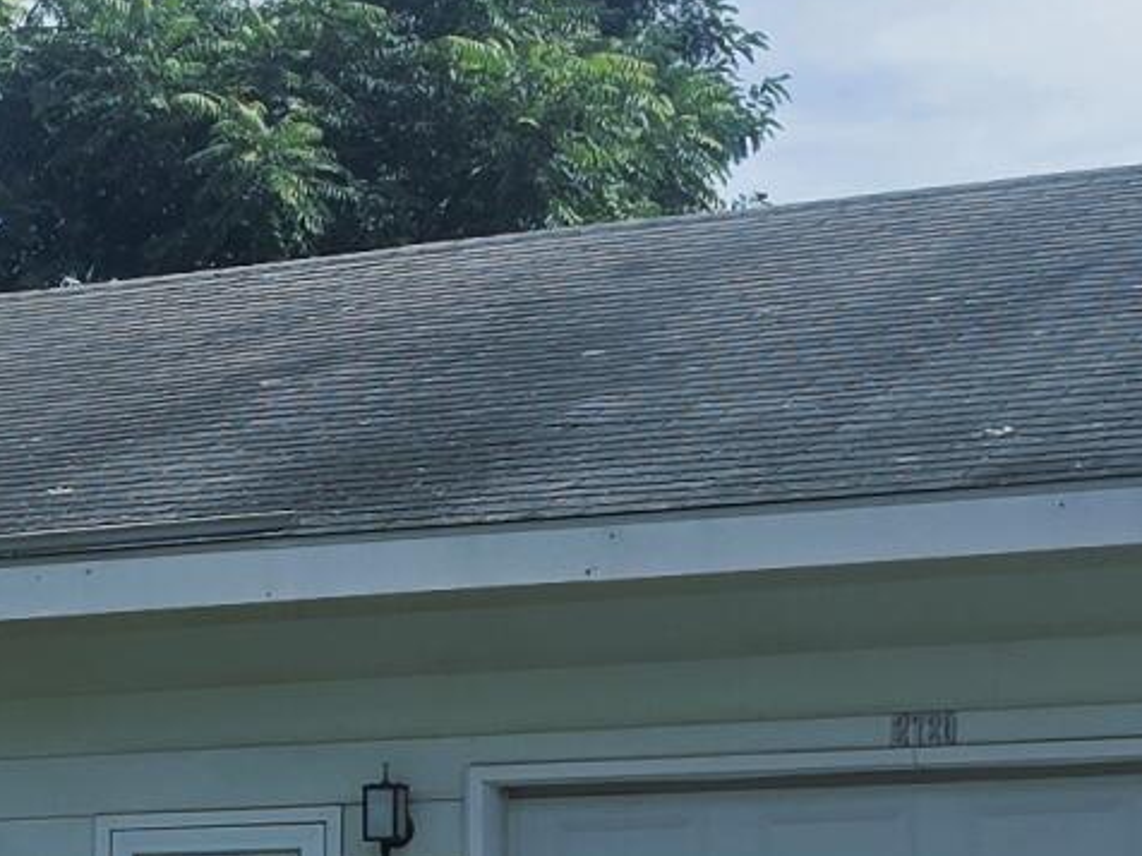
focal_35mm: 145
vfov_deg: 10.0
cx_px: -441
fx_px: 4784
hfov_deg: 13.0
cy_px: 1093
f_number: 1.4
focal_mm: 6.5
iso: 64
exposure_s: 1/10000
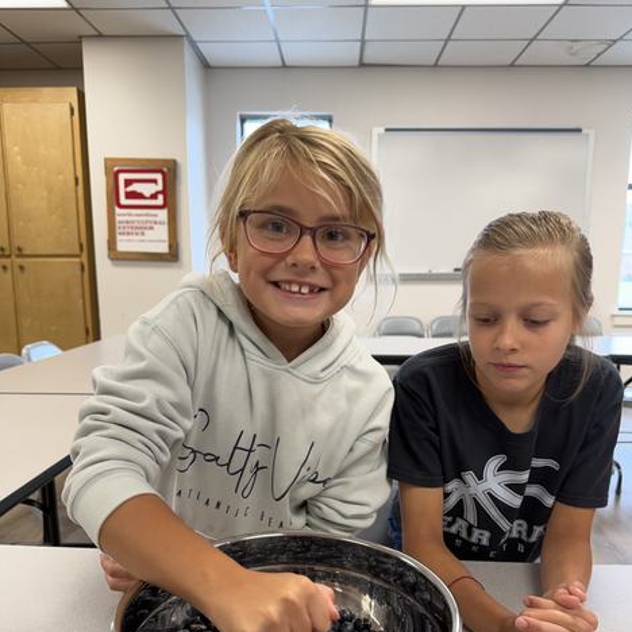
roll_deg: -0.1
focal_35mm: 29
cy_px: 389
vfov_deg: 55.1
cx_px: 323
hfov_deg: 55.6
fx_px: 599
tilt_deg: -9.8
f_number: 1.78
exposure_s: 1/60
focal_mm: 6.76
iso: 125
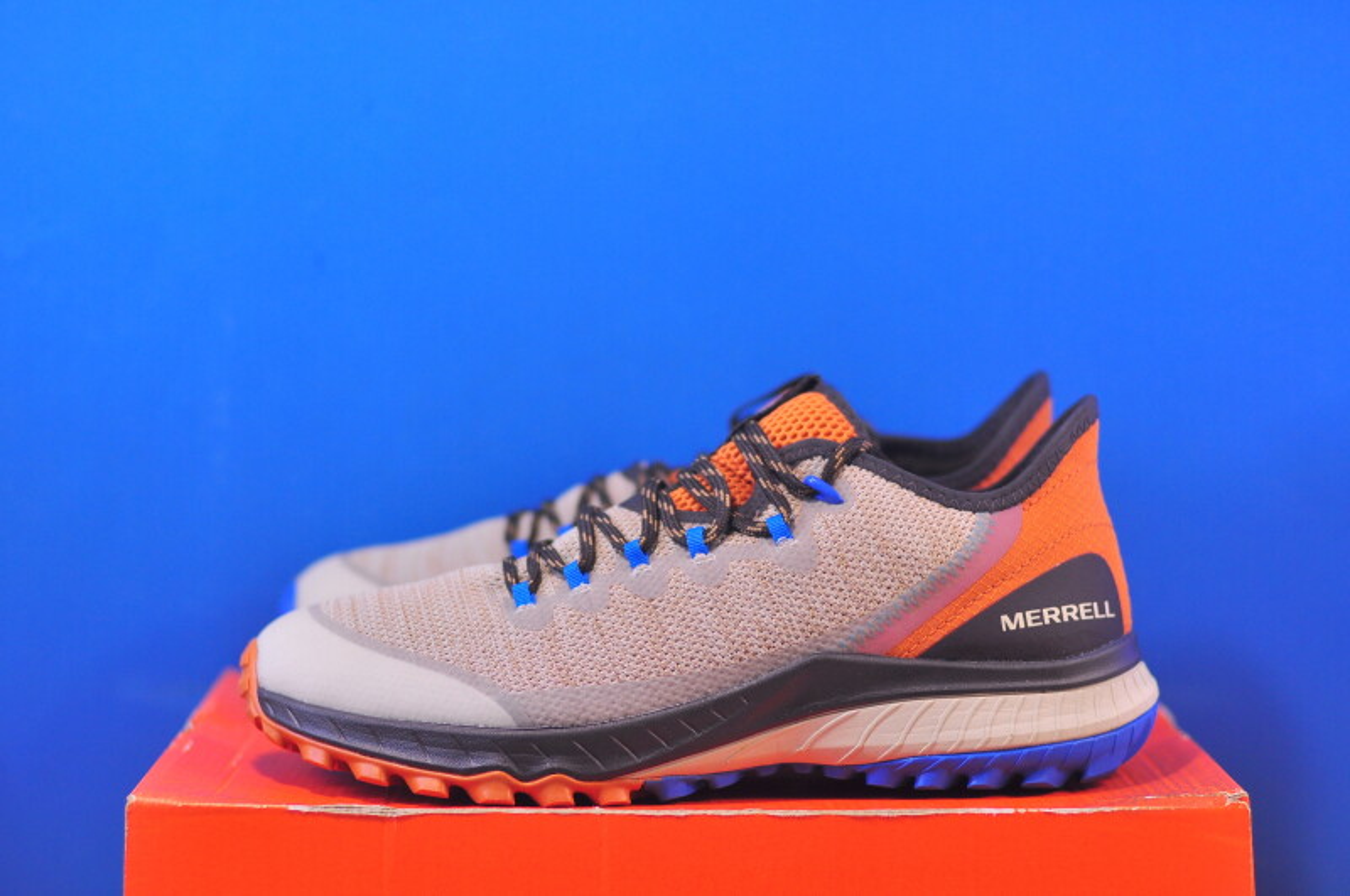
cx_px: 675
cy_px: 448
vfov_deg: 18.1
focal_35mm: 75
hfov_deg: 27.0
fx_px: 2808
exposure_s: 1/320
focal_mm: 50
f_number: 2.2
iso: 250
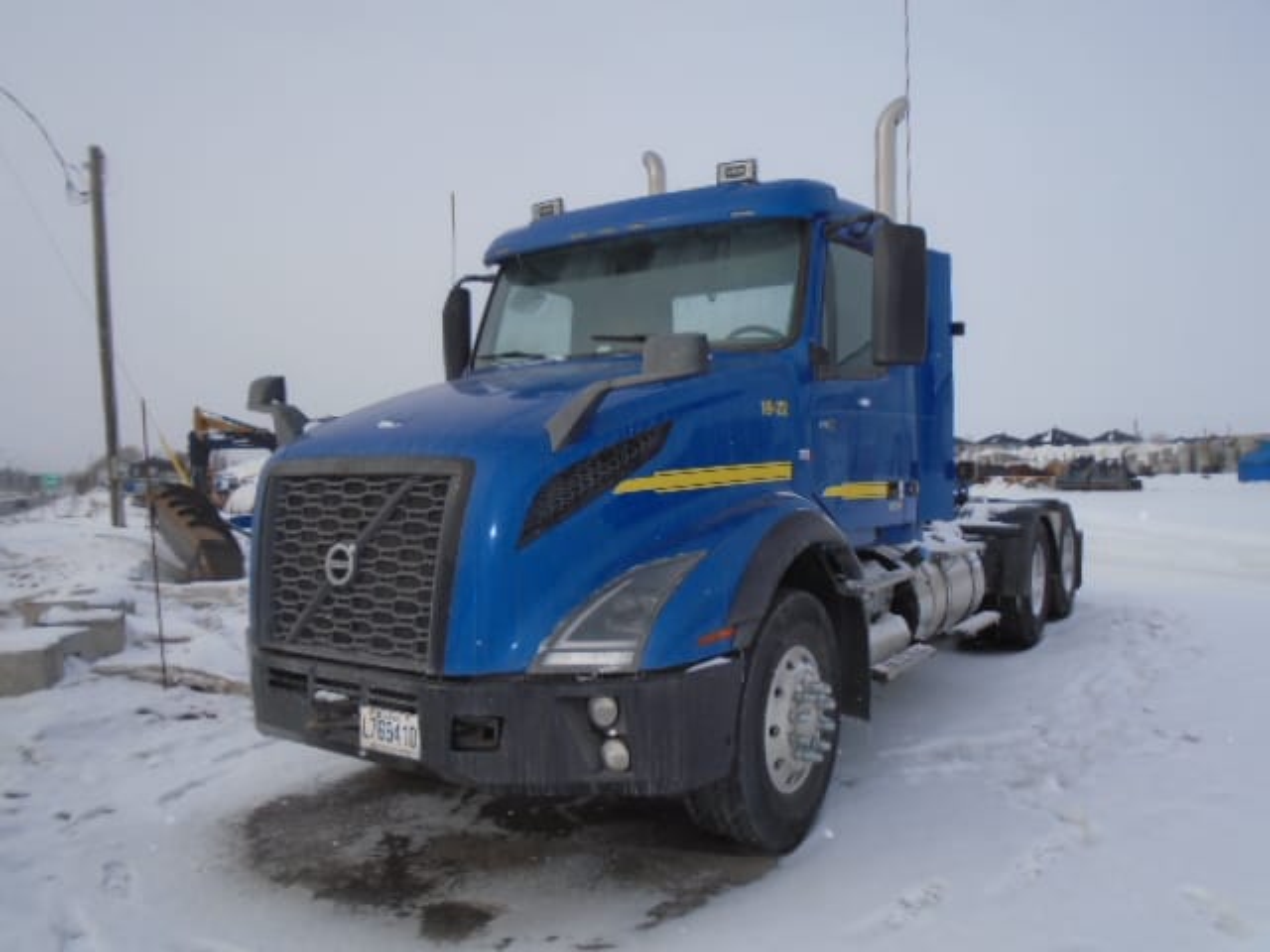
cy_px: 476
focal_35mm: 26
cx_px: 635
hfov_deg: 67.3
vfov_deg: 53.1
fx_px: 954
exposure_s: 1/1500
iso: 100
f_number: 3.2
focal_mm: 4.6
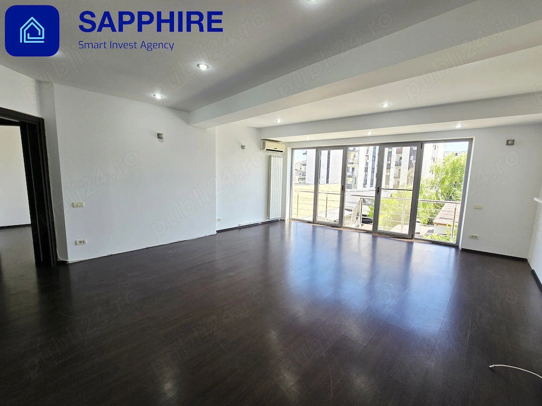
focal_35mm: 13
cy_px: 203
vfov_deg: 89.9
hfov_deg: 106.2
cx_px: 271
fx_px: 204
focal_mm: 2.2
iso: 50
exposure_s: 1/139
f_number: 2.2
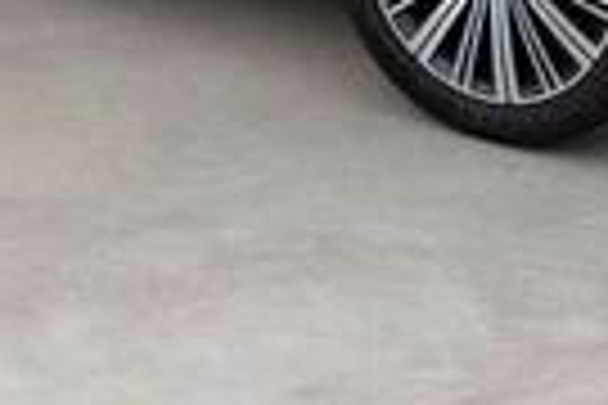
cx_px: 198
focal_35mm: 205
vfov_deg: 6.4
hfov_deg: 10.0
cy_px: -574
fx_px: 3462
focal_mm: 18
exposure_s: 1/800
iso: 800
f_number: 3.5
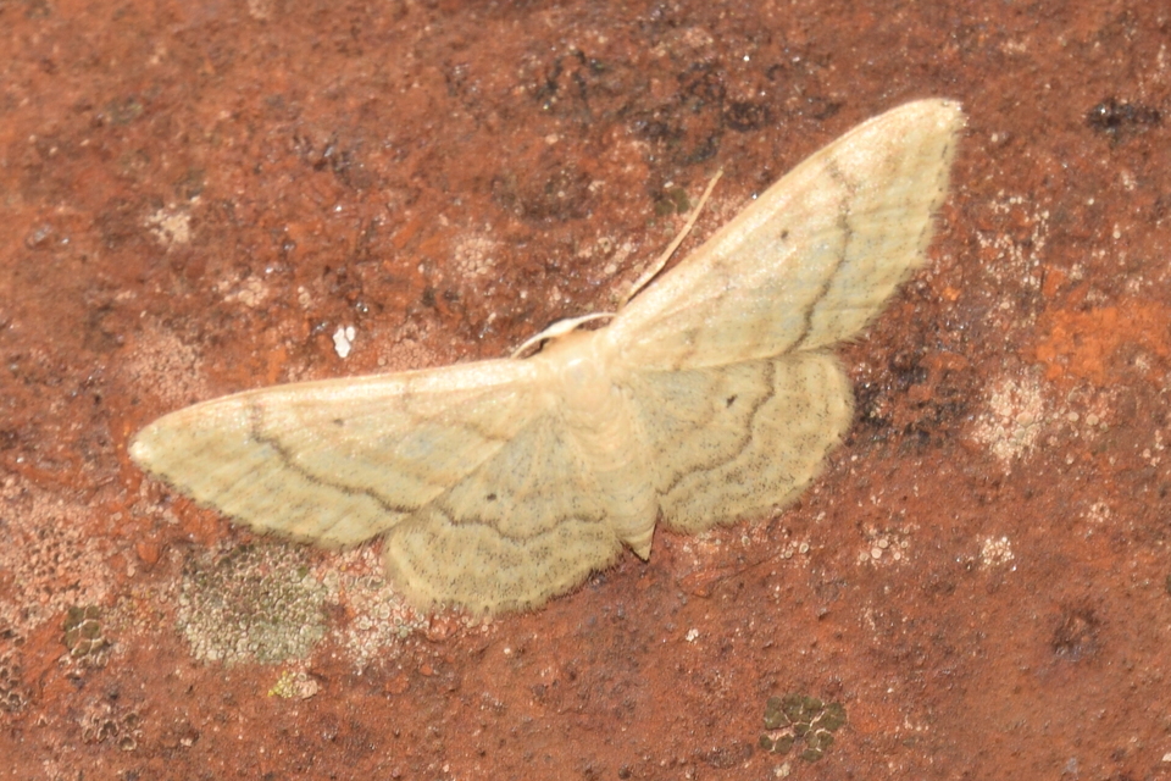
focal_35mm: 210
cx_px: 586
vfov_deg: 6.5
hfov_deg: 9.8
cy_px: 390
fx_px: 6830
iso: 100
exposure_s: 1/160
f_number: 13
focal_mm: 140
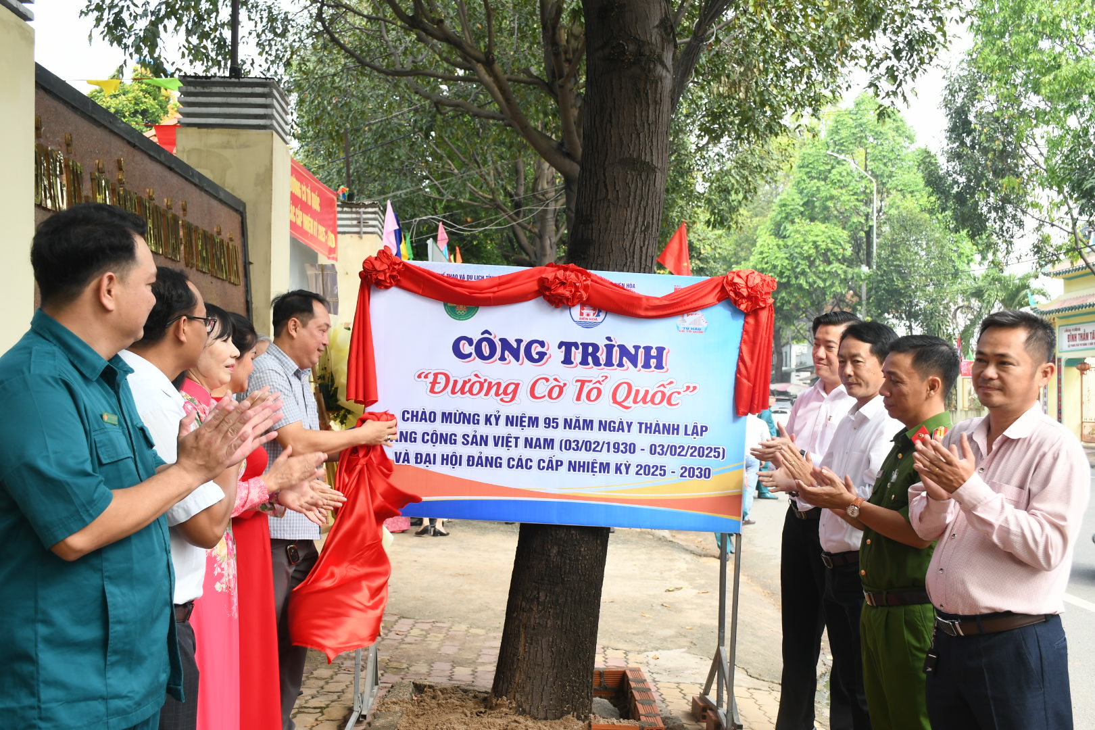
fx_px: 1186
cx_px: 548
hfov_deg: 49.6
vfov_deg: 34.2
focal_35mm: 39
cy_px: 365
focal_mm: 26
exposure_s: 1/125
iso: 250
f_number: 5.6
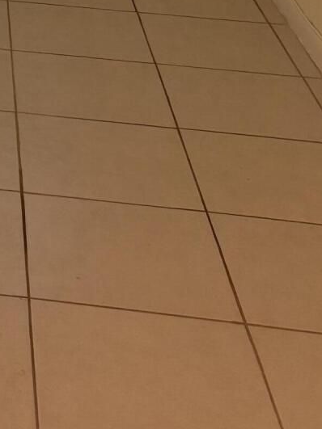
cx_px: -164
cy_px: -185
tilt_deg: -13.1
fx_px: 1216
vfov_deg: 18.2
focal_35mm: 98
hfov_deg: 14.1
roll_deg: -3.0
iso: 200
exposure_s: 1/120
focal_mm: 5.96
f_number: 1.6
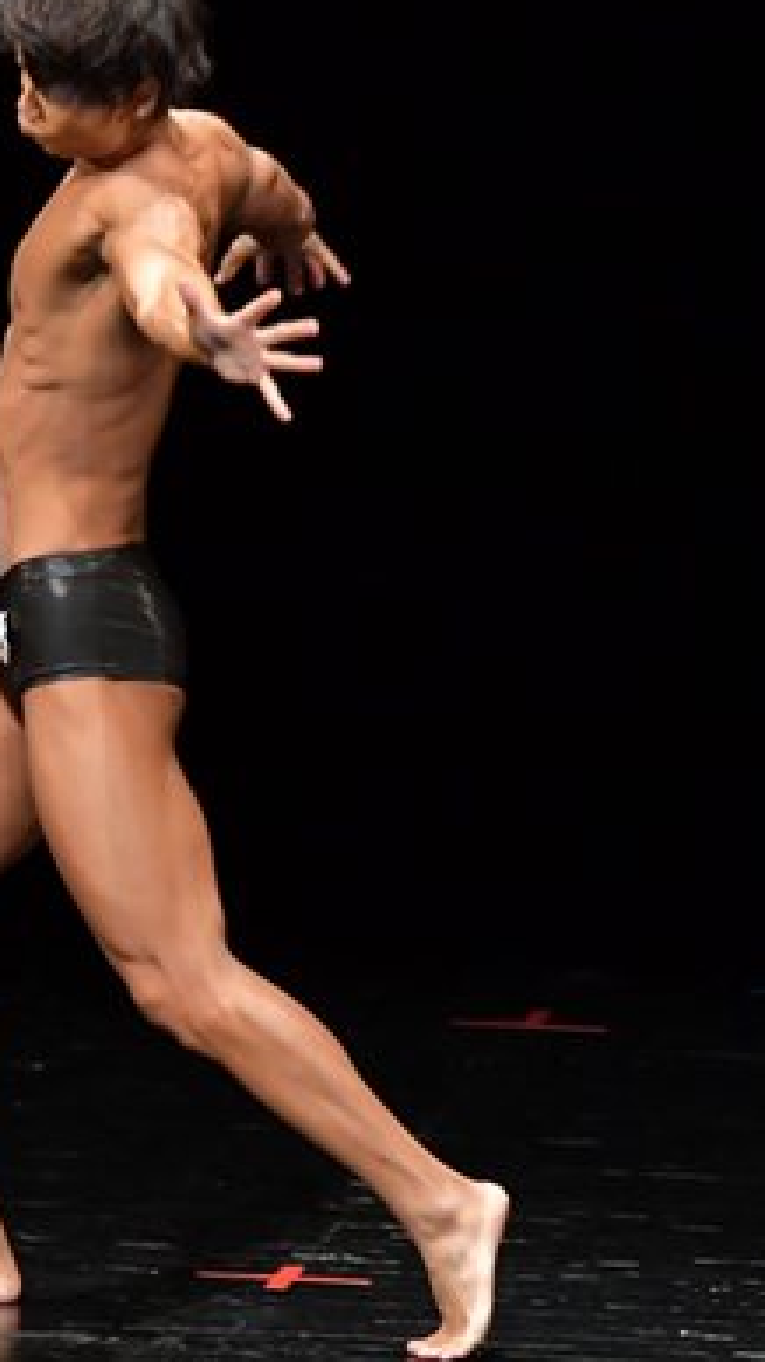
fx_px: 19274
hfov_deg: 2.3
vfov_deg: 4.0
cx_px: 314
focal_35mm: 534
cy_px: 607
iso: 4000
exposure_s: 1/400
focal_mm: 170
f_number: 5.6
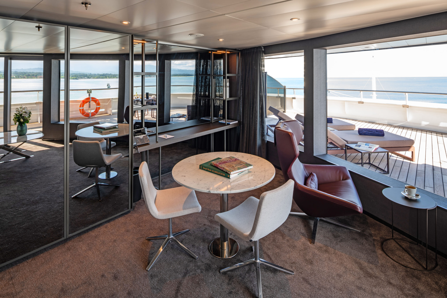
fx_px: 236
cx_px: 224
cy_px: 149
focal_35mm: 19
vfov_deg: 64.6
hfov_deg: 86.9
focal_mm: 19
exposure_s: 1/3
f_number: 11
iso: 64
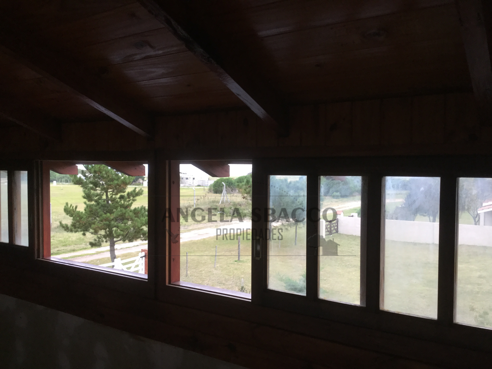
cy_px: 184
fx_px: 441
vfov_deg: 45.4
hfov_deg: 58.4
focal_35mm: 31
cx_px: 246
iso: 64
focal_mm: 3.3
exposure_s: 1/33
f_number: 2.4
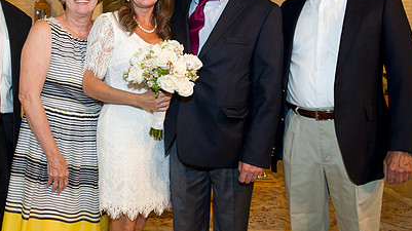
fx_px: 513
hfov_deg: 43.3
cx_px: 147
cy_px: 100
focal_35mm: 47
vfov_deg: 25.4
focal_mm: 31
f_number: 6.3
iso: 1600
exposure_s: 1/100
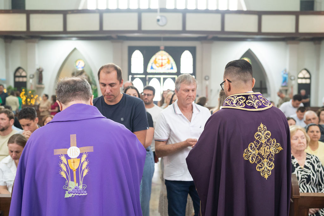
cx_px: 162
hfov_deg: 53.1
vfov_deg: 36.9
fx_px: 324
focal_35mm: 36
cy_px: 108
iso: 1600
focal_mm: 35
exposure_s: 1/160
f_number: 2.8
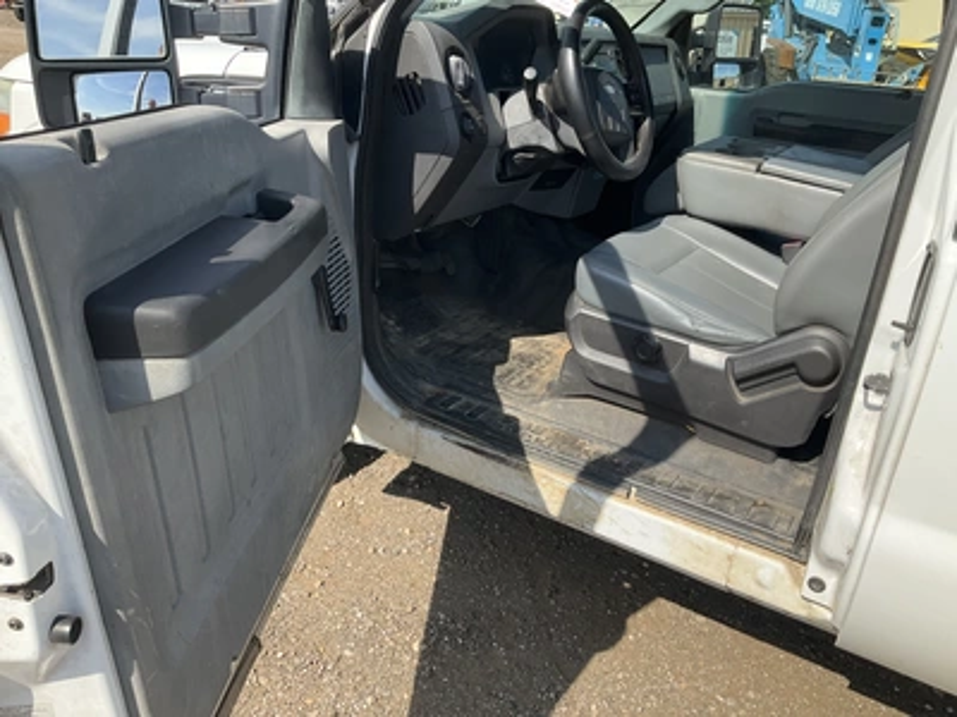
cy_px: 358
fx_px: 802
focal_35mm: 29
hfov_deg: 61.7
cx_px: 478
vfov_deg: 48.2
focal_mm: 3
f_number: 1.8
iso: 25
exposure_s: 1/883
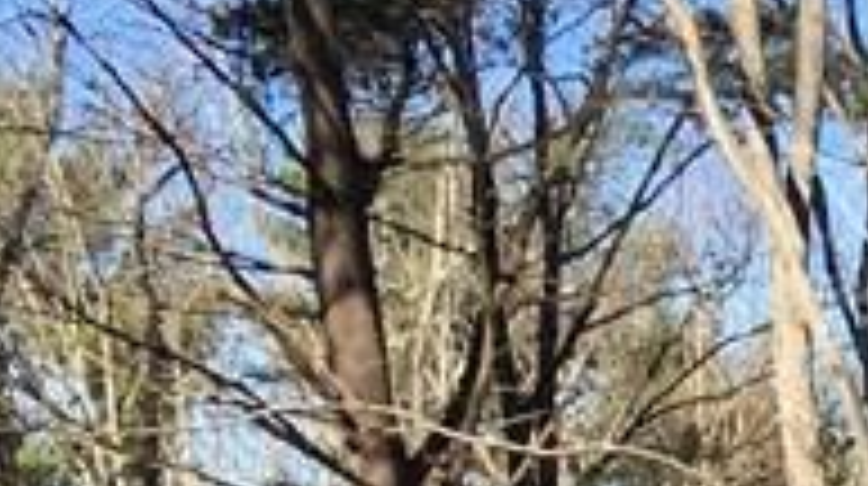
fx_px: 3862
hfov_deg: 11.2
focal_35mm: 168
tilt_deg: -13.9
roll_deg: +1.0
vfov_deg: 6.4
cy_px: 1620
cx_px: 1920
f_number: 2.2
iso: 25
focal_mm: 4.15
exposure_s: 1/827
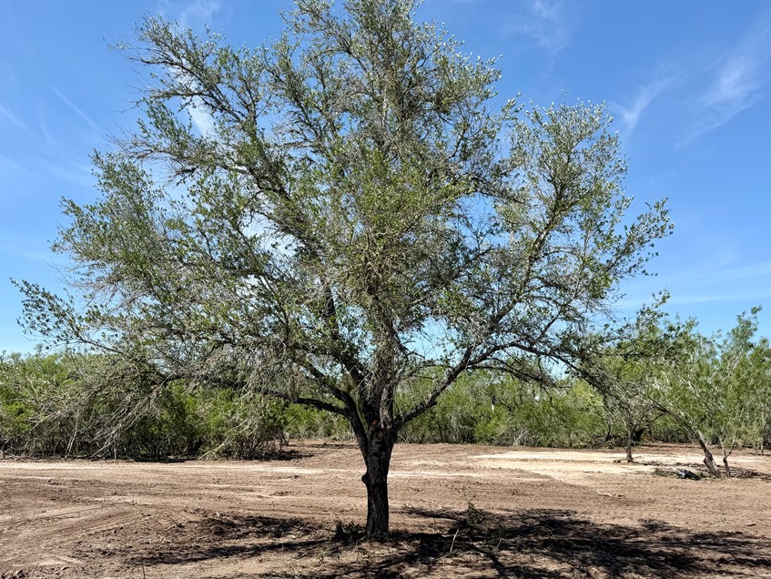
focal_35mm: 29
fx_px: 646
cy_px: 304
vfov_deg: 48.2
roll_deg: -1.1
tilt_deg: +7.7
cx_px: 355
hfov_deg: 61.6
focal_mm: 6.76
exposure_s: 1/3759
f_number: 1.78
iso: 80
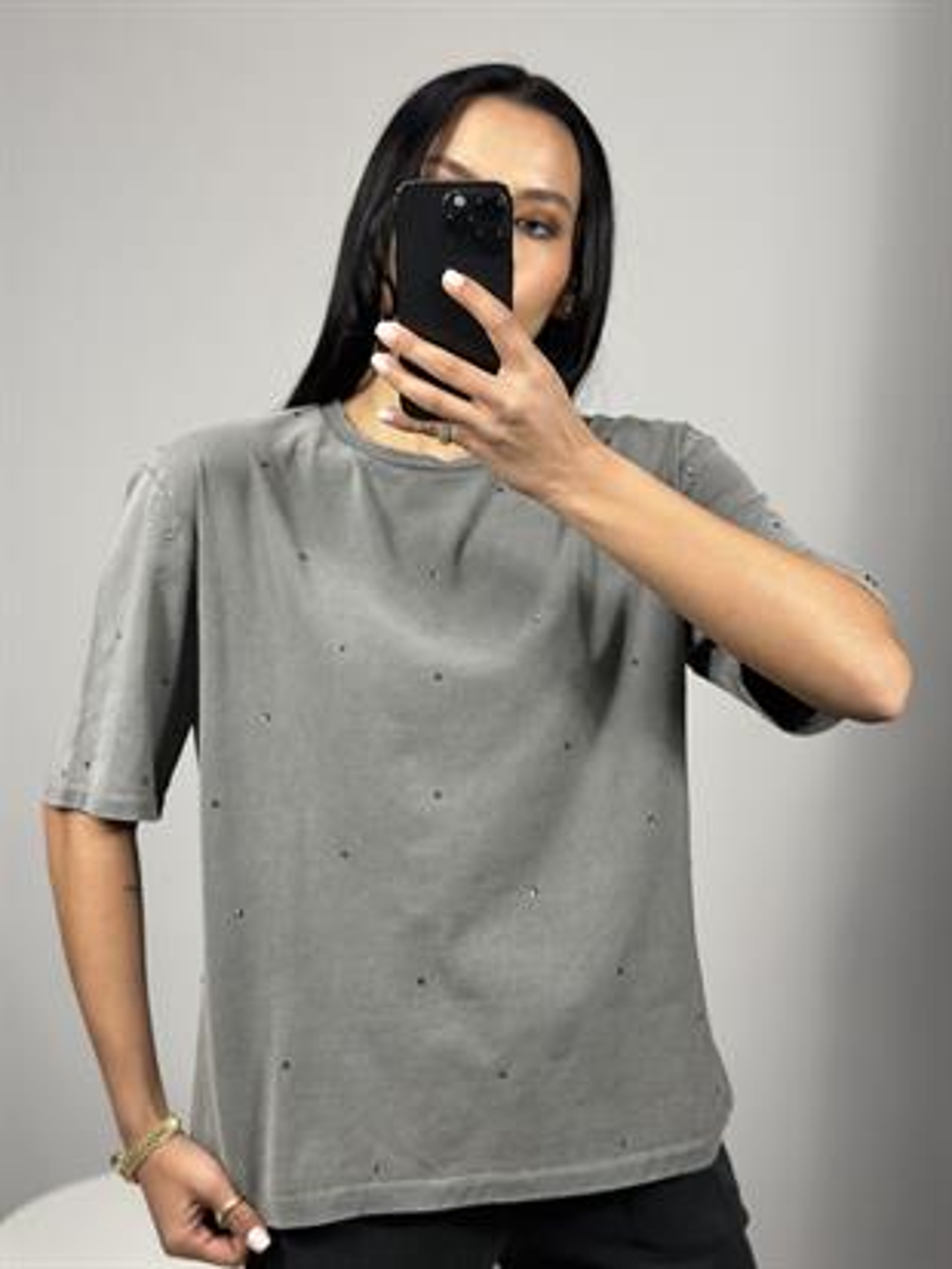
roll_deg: -0.9
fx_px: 1759
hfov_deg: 30.3
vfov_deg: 39.6
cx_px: 476
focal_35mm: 48
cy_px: 634
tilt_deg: -25.8
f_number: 1.78
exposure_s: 1/100
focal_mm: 6.86
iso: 125
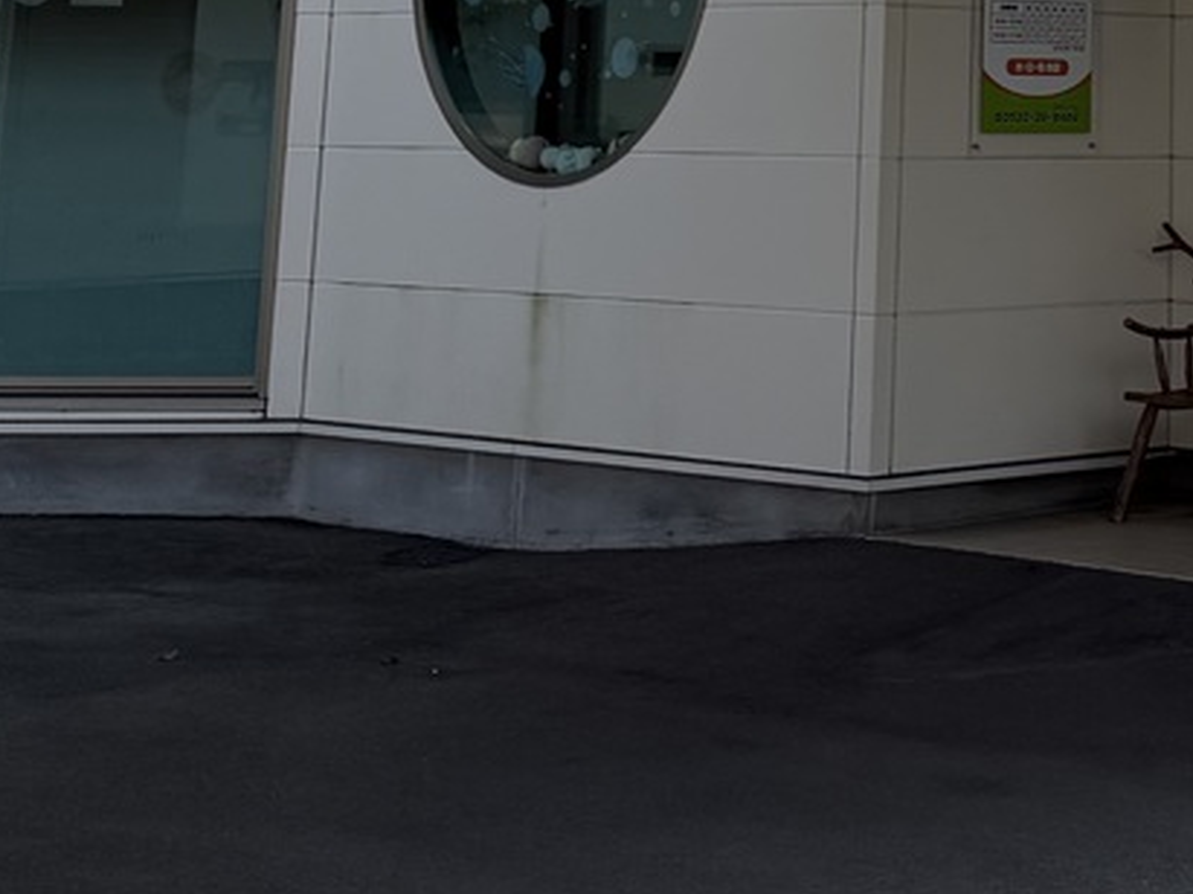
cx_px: 1196
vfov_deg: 13.5
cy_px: -626
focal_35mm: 100
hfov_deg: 19.1
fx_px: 3445
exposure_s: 1/4975
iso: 80
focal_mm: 6.76
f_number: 1.78
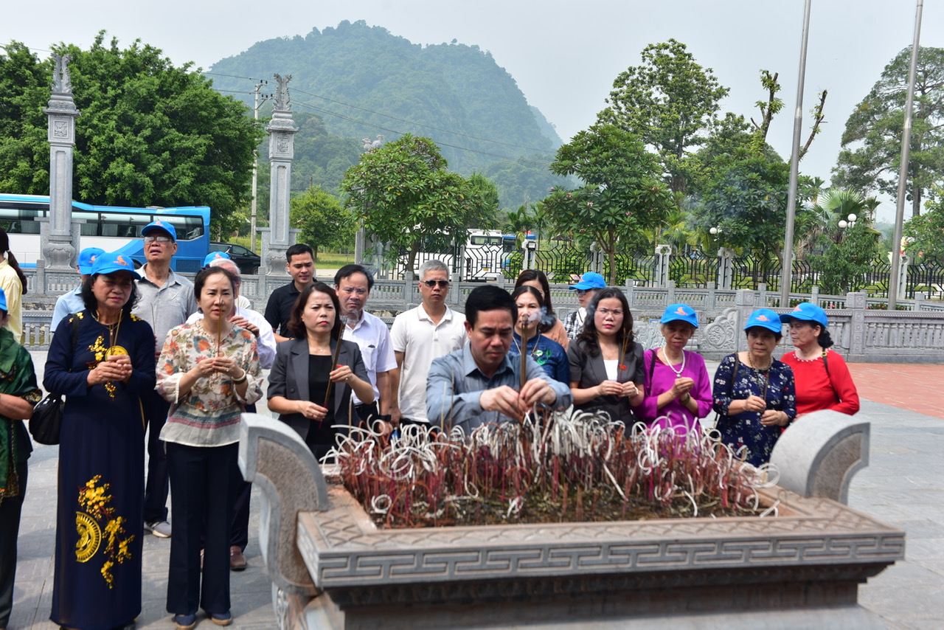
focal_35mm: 42
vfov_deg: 31.9
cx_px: 472
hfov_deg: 46.4
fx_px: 1102
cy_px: 315
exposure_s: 1/400
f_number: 7.1
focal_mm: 42
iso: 160
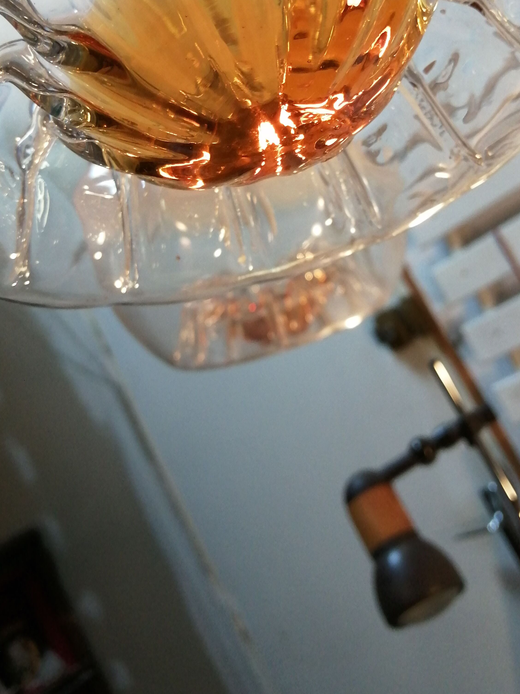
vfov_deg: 50.3
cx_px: 301
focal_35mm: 36
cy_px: 226
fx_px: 721
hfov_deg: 39.6
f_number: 1.8
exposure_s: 1/100
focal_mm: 3.46
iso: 200
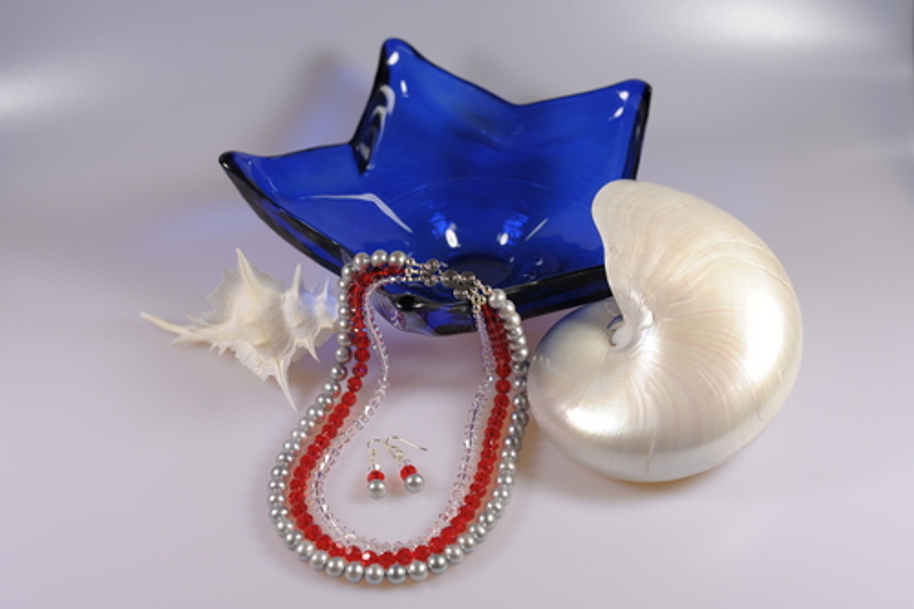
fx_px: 1269
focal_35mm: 50
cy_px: 304
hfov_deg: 39.6
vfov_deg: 27.0
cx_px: 457
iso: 200
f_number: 5
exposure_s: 1/80
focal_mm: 50
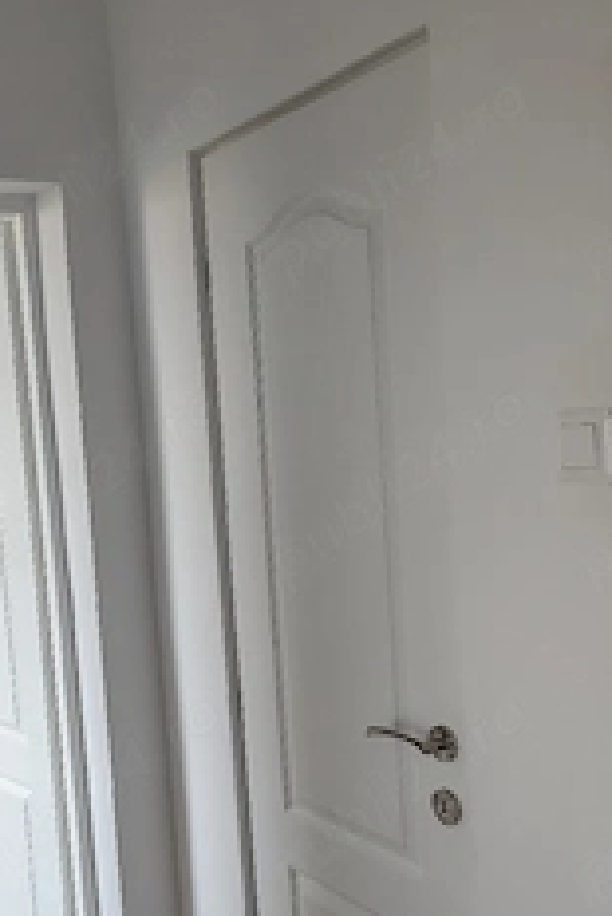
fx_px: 1095
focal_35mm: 43
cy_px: 533
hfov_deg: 30.8
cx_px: 170
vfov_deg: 45.2
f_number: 1.8
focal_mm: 5.56
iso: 406
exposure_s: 1/100
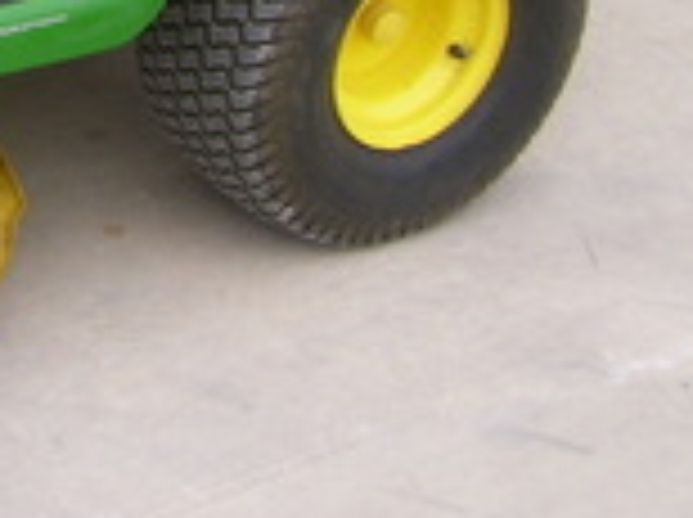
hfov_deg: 14.2
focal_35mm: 131
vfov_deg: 10.8
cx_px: -328
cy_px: -284
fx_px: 2618
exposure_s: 1/350
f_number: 2.7
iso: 80
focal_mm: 6
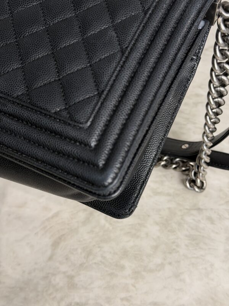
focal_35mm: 48
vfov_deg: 39.7
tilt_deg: -48.4
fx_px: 423
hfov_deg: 30.3
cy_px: 153
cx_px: 114
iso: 64
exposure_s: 1/60
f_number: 1.78
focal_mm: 6.76
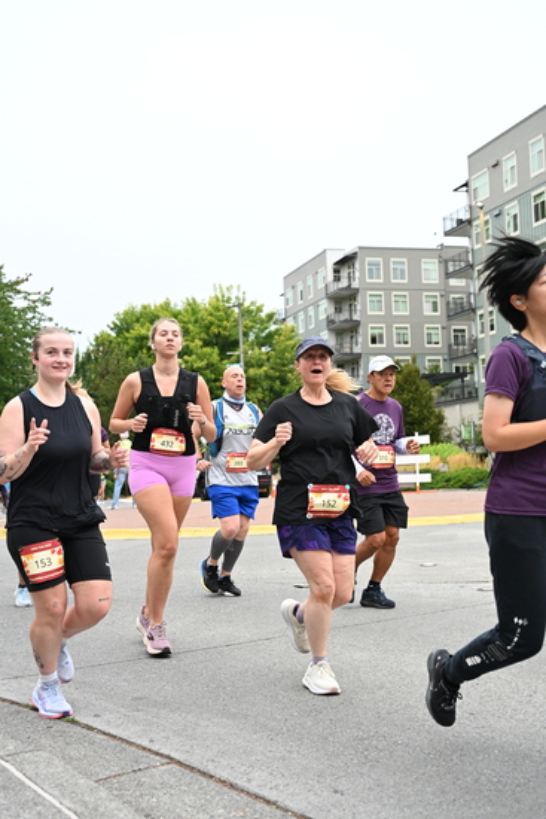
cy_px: 410
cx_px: 273
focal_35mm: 44
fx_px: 1000
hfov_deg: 30.5
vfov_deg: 44.5
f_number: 4
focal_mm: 44
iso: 1600
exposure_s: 1/800
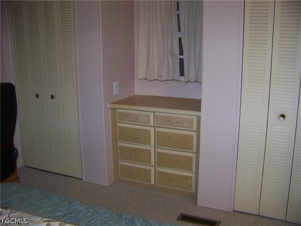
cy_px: 113
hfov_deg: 51.4
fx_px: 313
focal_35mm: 36
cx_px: 150
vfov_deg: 39.7
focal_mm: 5.85
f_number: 2.8
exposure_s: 1/30
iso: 200
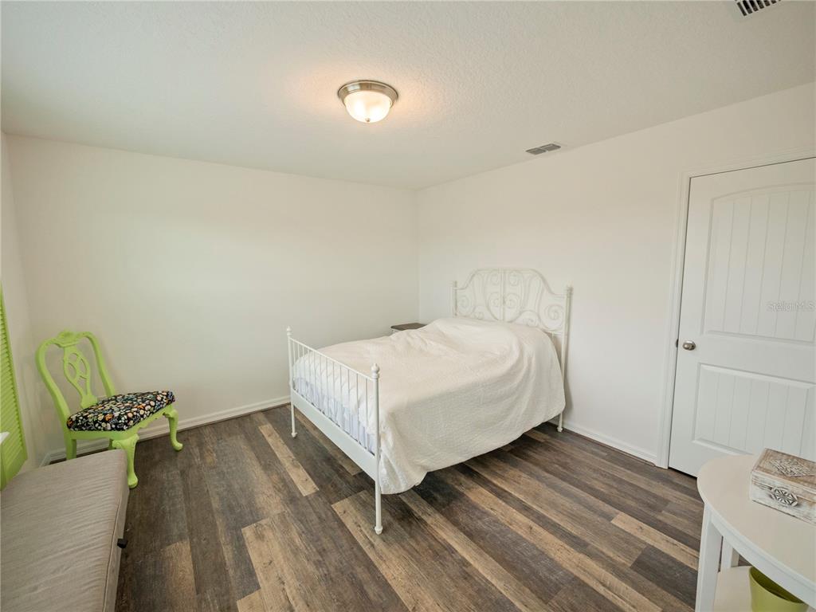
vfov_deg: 85.7
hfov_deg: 102.1
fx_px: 330
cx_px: 408
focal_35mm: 14
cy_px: 306
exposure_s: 1/60
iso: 400
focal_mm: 7
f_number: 4
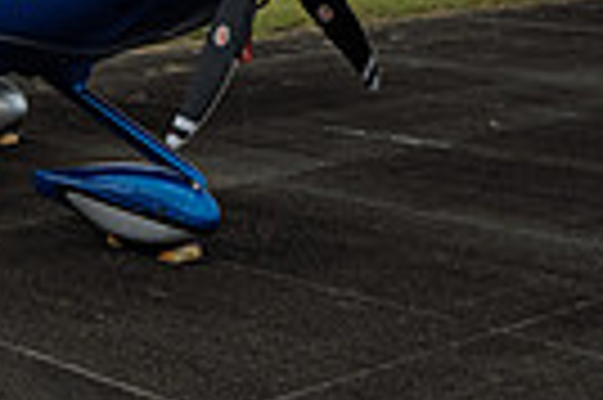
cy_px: -11
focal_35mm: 91
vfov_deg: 14.7
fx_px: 1522
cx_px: -459
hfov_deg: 18.1
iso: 2500
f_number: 9
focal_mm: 21
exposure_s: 1/500
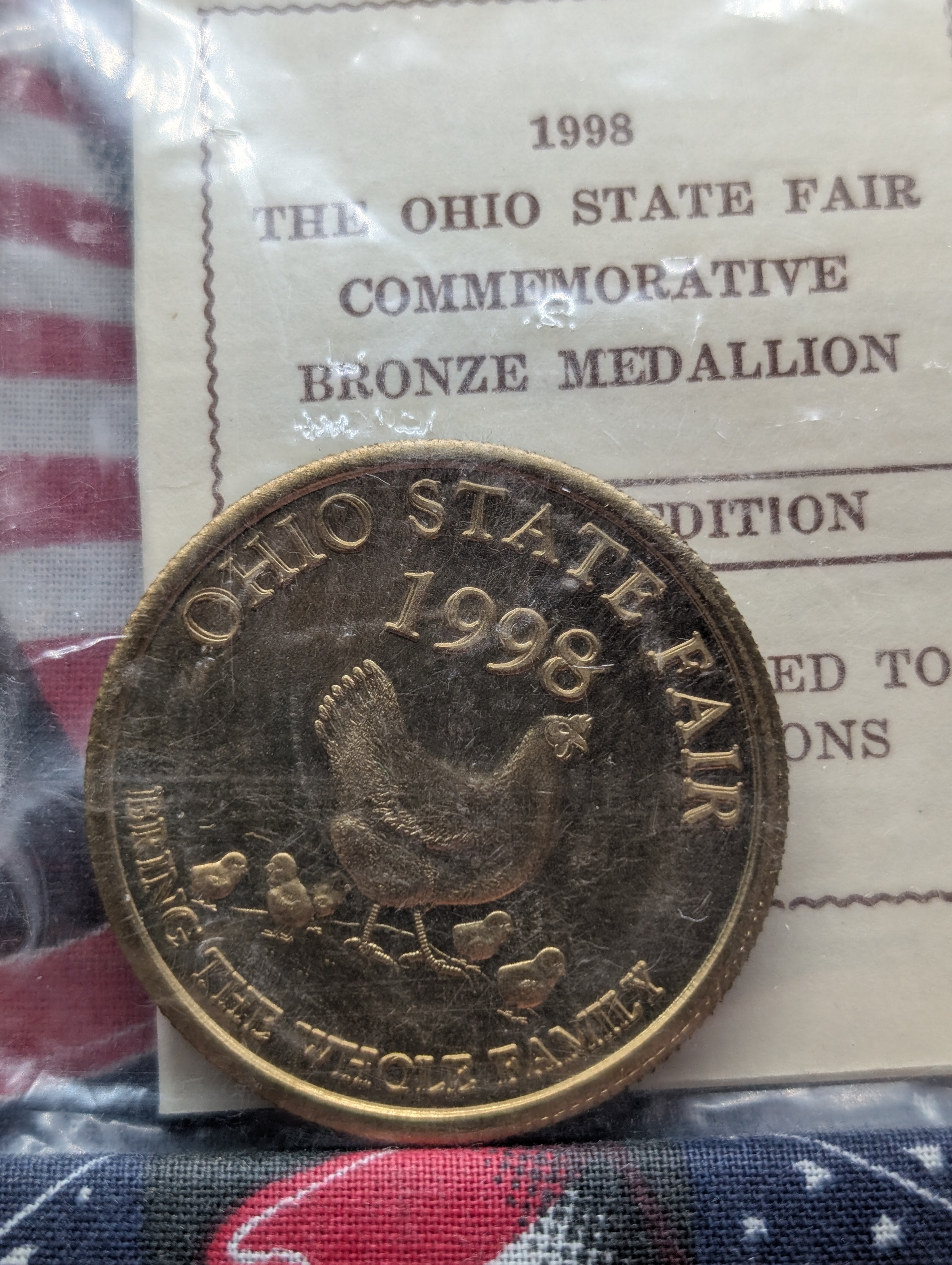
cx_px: 476
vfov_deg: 38.9
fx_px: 1792
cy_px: 632
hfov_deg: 29.7
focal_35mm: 49
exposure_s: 1/119
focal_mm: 6.9
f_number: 1.68
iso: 47
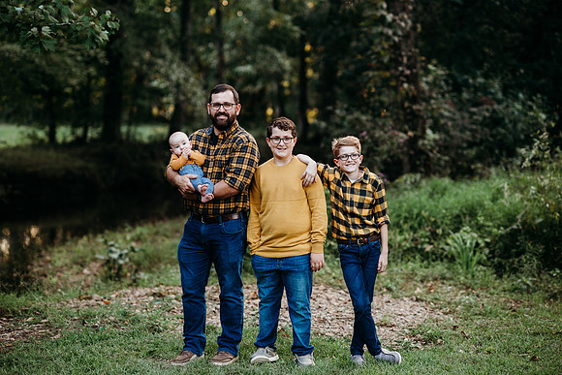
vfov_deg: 16.1
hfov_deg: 23.9
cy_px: 188
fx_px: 1327
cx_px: 281
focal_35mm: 85
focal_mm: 85
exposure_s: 1/200
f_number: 2.2
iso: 125
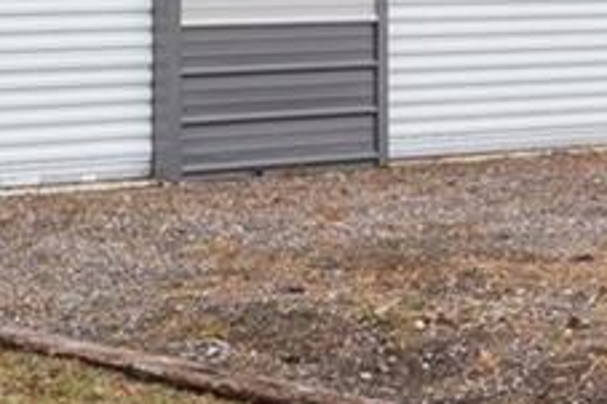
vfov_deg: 7.4
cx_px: 37
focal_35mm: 183
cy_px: -147
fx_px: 3083
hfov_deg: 11.2
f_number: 8
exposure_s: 1/80
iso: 320
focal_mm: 26
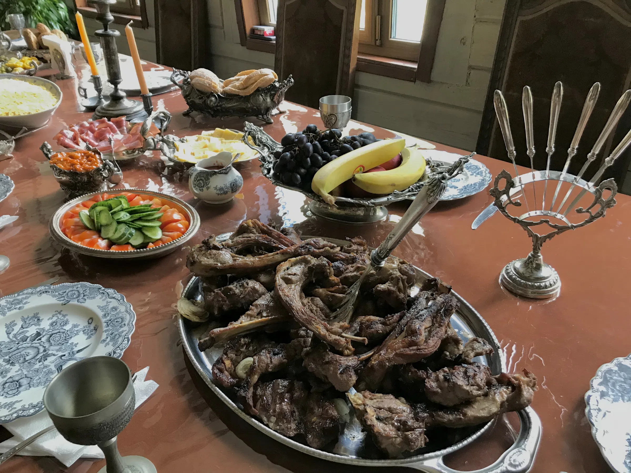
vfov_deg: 49.7
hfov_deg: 63.4
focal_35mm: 28
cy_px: 236
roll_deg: +2.0
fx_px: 510
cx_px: 316
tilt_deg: -28.6
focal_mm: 3.99
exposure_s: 1/17
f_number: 1.8
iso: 40
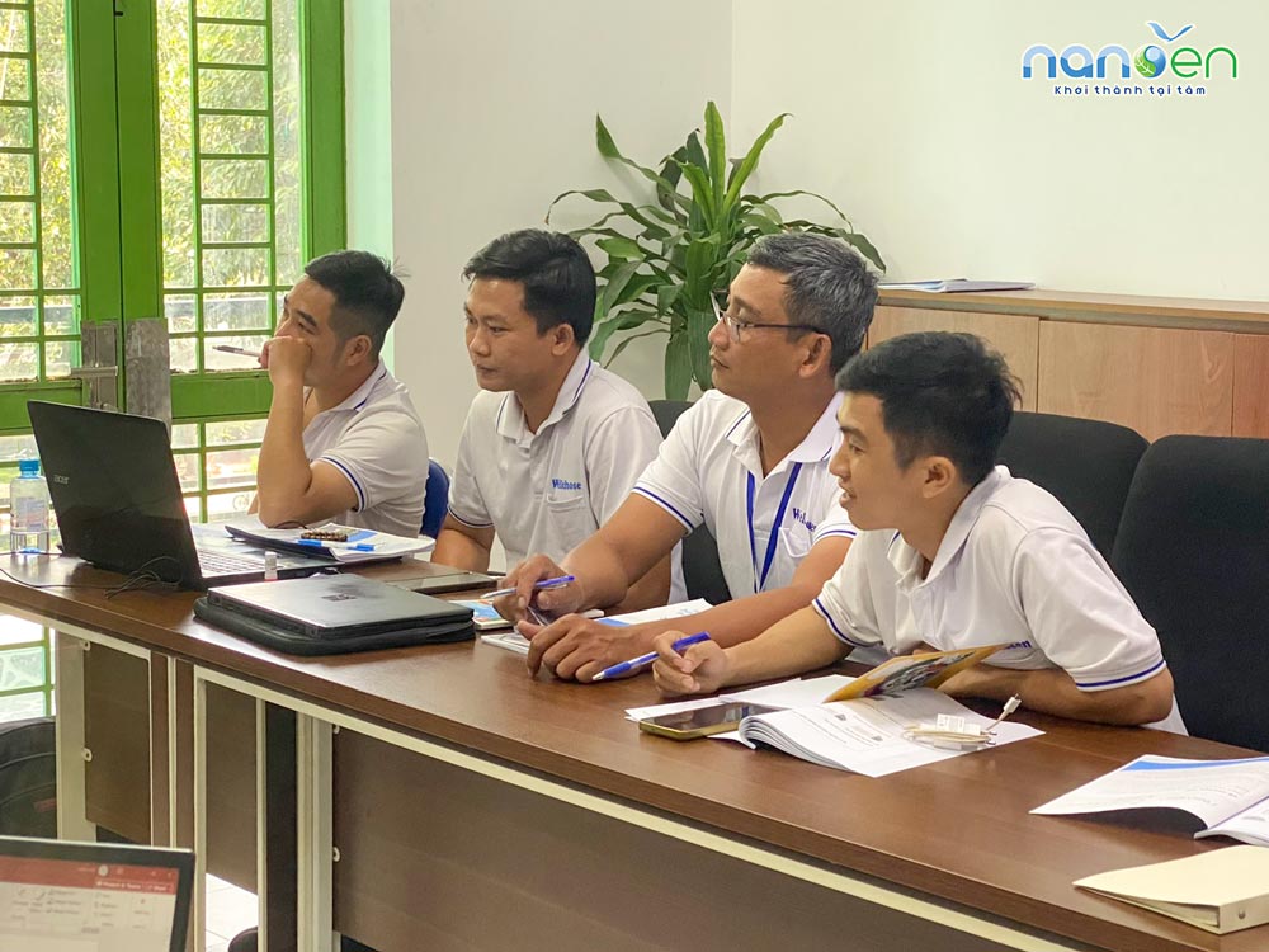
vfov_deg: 28.0
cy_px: 476
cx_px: 634
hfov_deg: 36.8
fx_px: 1906
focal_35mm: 52
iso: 160
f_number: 2
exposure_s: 1/121
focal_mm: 6
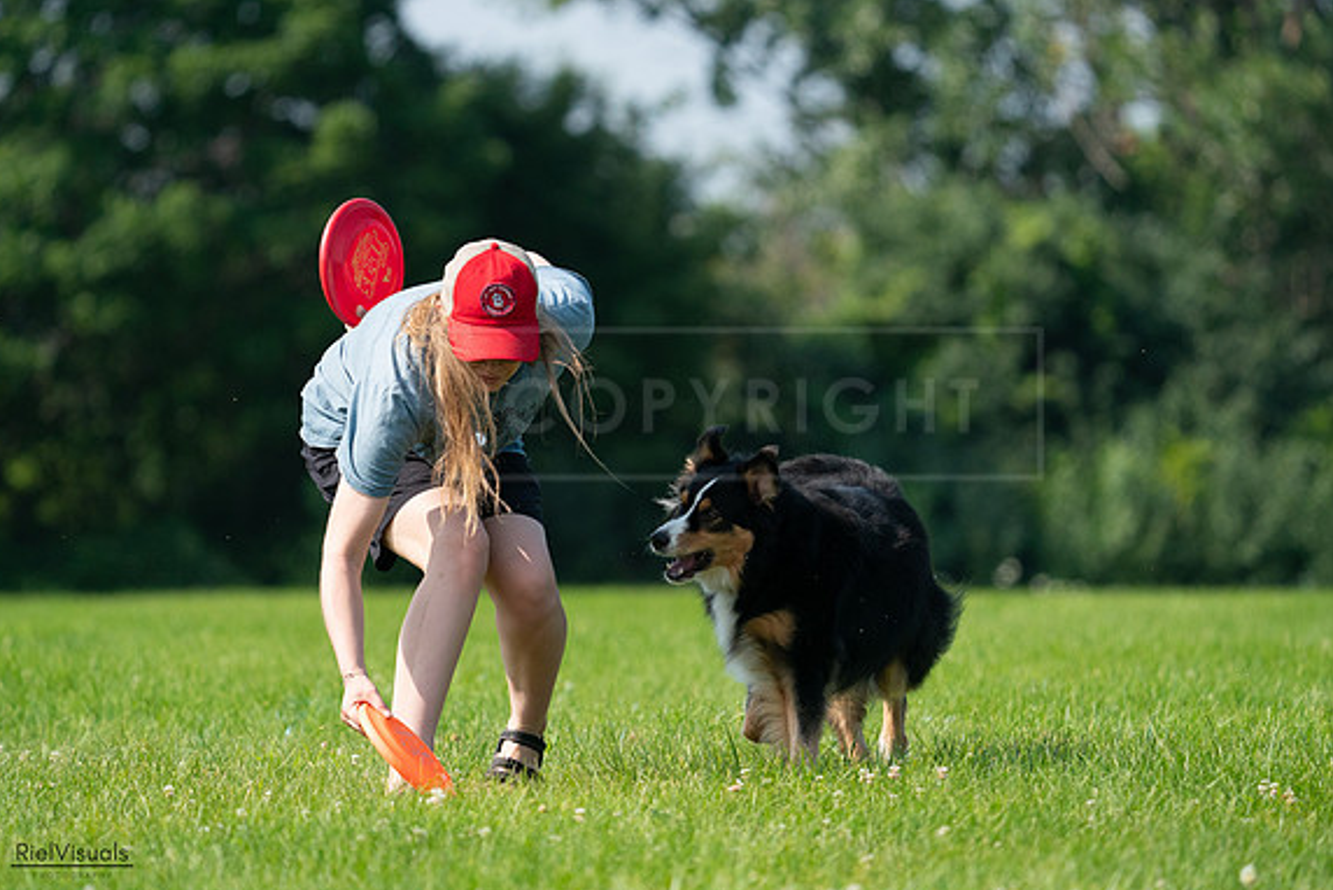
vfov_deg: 3.8
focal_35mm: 367
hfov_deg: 5.6
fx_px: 13595
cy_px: 444
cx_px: 660
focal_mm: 362
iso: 1600
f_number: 6.3
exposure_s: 1/4000
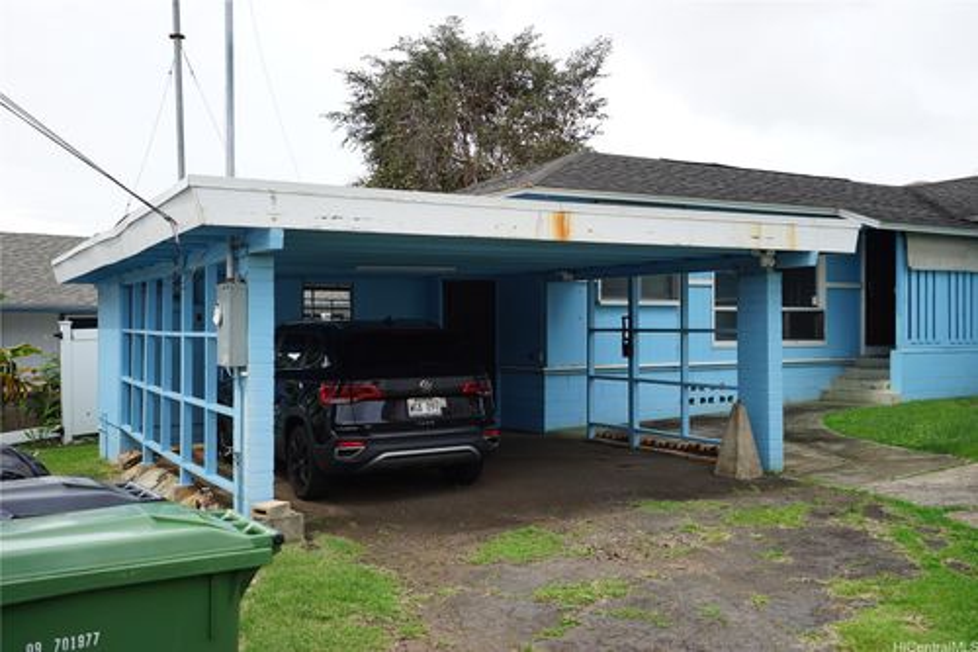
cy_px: 326
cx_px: 489
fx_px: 950
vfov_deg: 37.8
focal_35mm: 35
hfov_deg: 54.5
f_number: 9
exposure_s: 1/100
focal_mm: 35
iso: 100
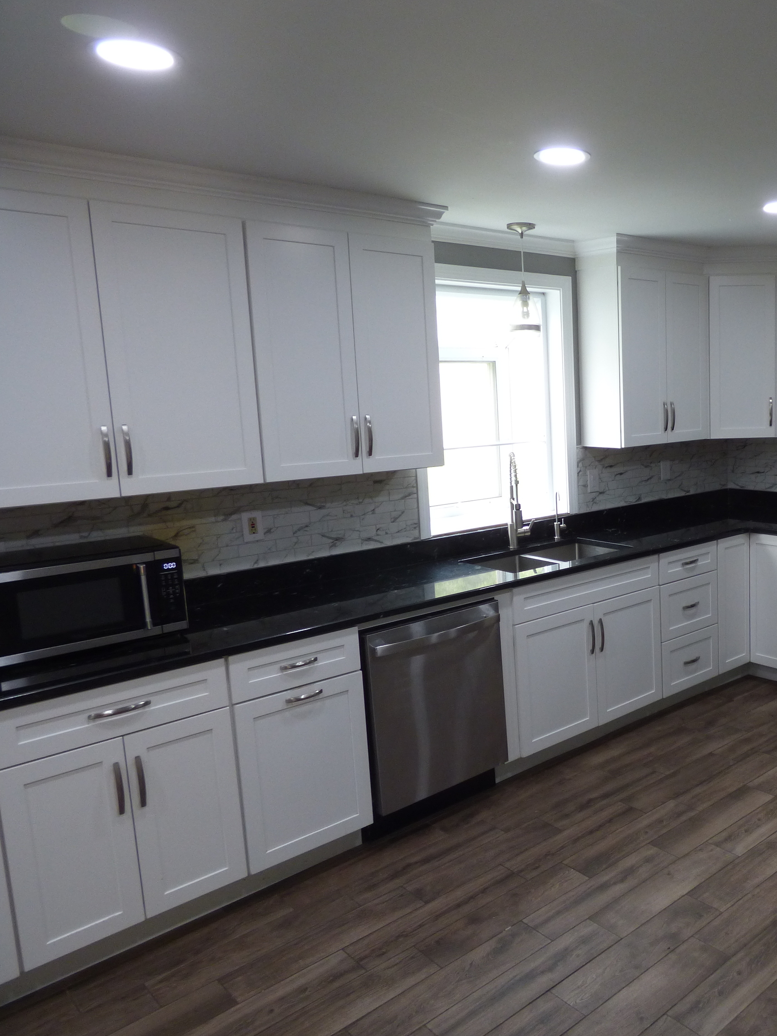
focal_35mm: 27
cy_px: 519
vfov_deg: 65.3
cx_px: 647
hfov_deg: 47.8
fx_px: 808
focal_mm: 3.58
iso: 160
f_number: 2.8
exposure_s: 1/60
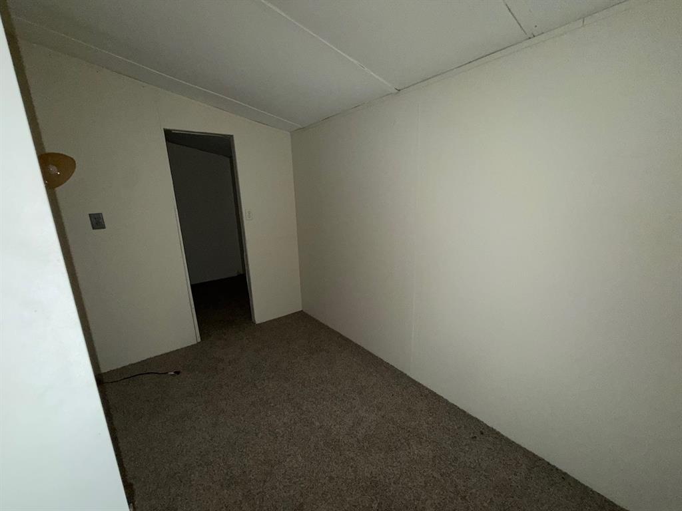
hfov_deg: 102.1
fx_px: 276
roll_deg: +1.3
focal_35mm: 14
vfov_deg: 85.7
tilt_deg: -13.2
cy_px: 256
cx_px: 341
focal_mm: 2.22
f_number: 2.2
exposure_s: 1/30
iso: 200
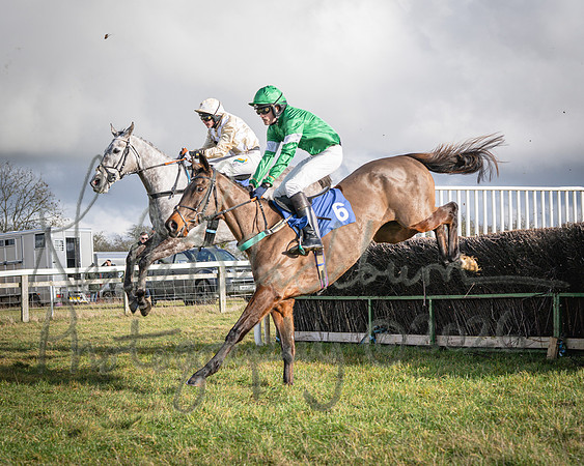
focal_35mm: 91
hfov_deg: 20.9
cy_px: 172
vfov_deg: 16.8
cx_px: 384
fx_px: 1575
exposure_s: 1/1250
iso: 200
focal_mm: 50
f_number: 4
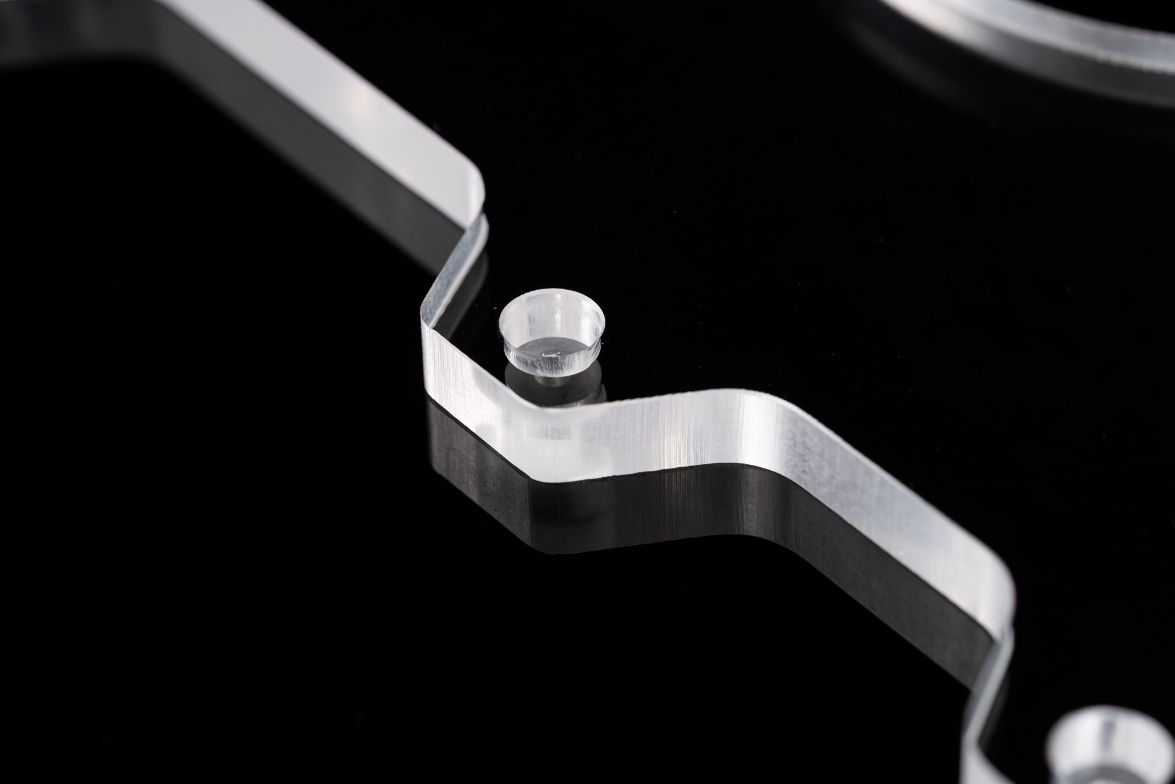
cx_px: 588
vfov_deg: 15.2
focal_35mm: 90
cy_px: 392
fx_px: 2937
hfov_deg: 22.6
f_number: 6.3
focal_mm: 90
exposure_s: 1/125
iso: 100
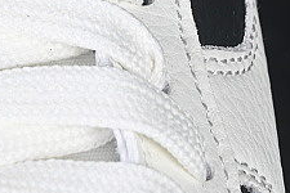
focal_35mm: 360
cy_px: -158
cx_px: -62
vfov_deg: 3.8
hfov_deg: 5.7
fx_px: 2900
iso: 160
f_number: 7.1
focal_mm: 50
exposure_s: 1/80
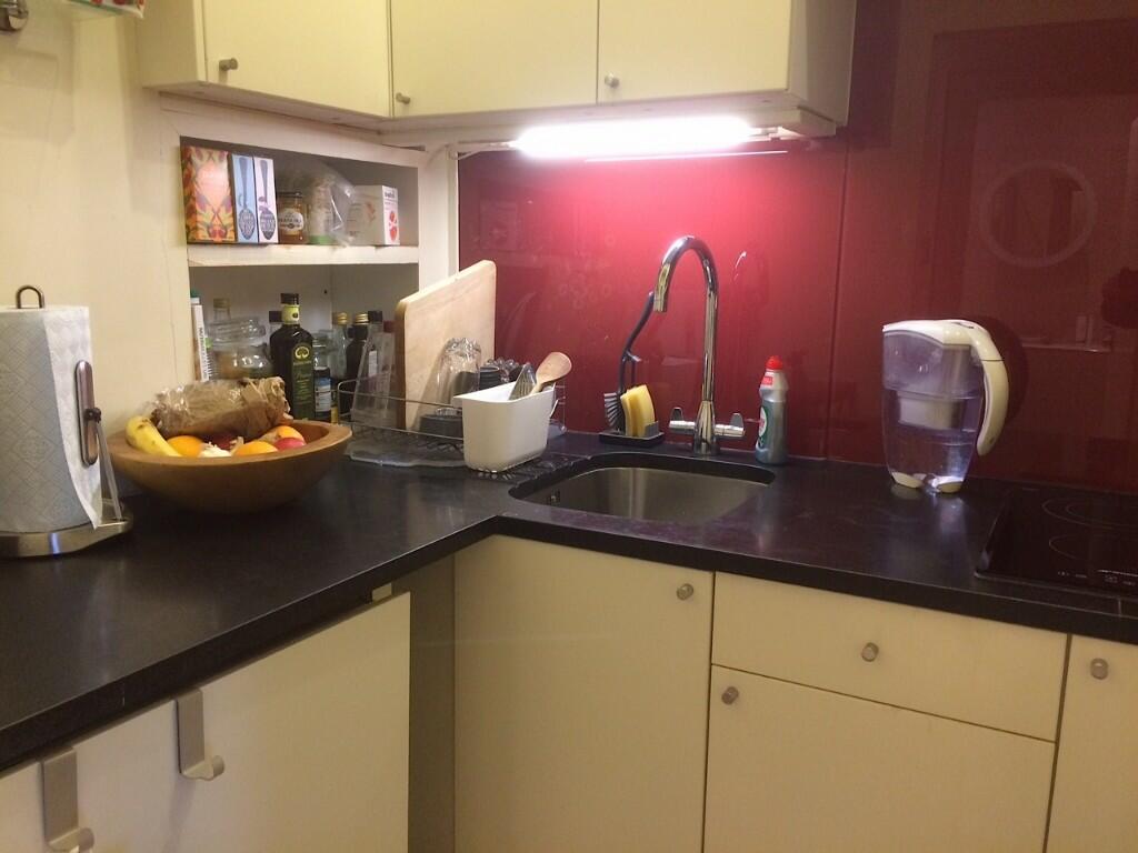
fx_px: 953
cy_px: 426
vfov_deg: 48.2
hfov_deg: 61.7
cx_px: 569
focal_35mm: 29
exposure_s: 1/33
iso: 200
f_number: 2.2
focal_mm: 4.15
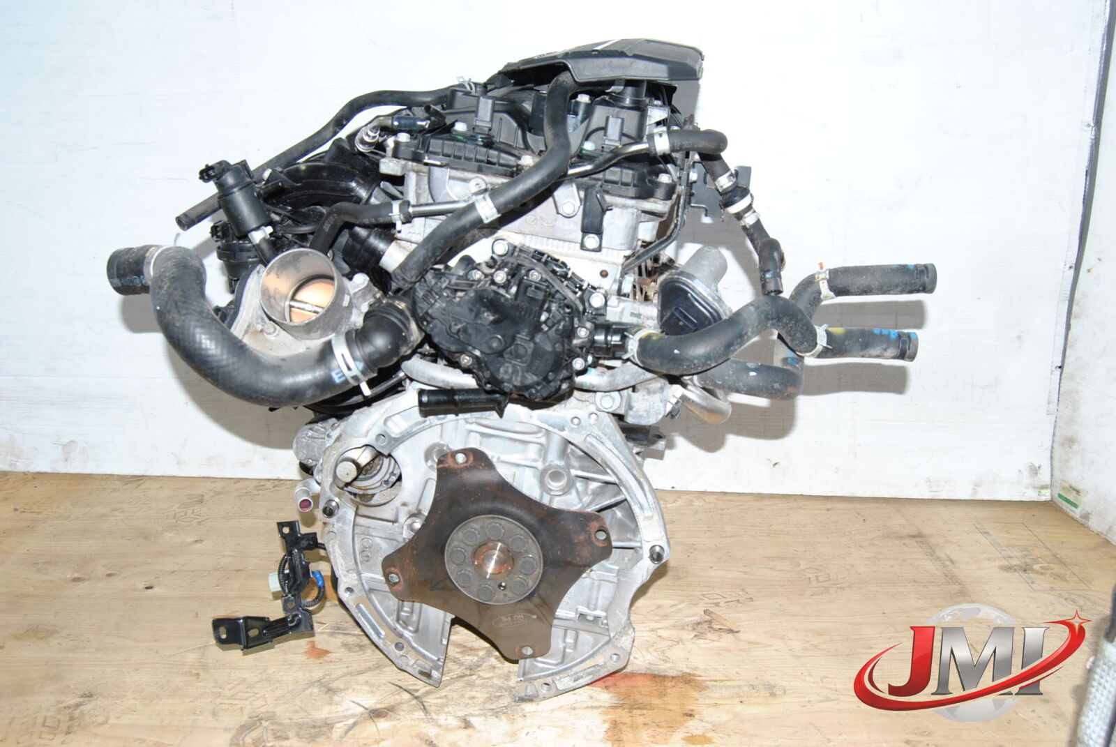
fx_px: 1117
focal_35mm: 36
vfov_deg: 37.0
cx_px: 558
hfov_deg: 53.1
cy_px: 374
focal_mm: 24
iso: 400
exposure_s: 1/200
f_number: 8
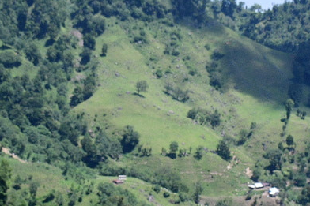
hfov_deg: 16.5
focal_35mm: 124
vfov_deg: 11.0
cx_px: 174
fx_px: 1067
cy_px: 94
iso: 800
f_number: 4
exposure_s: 1/6400
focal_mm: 20
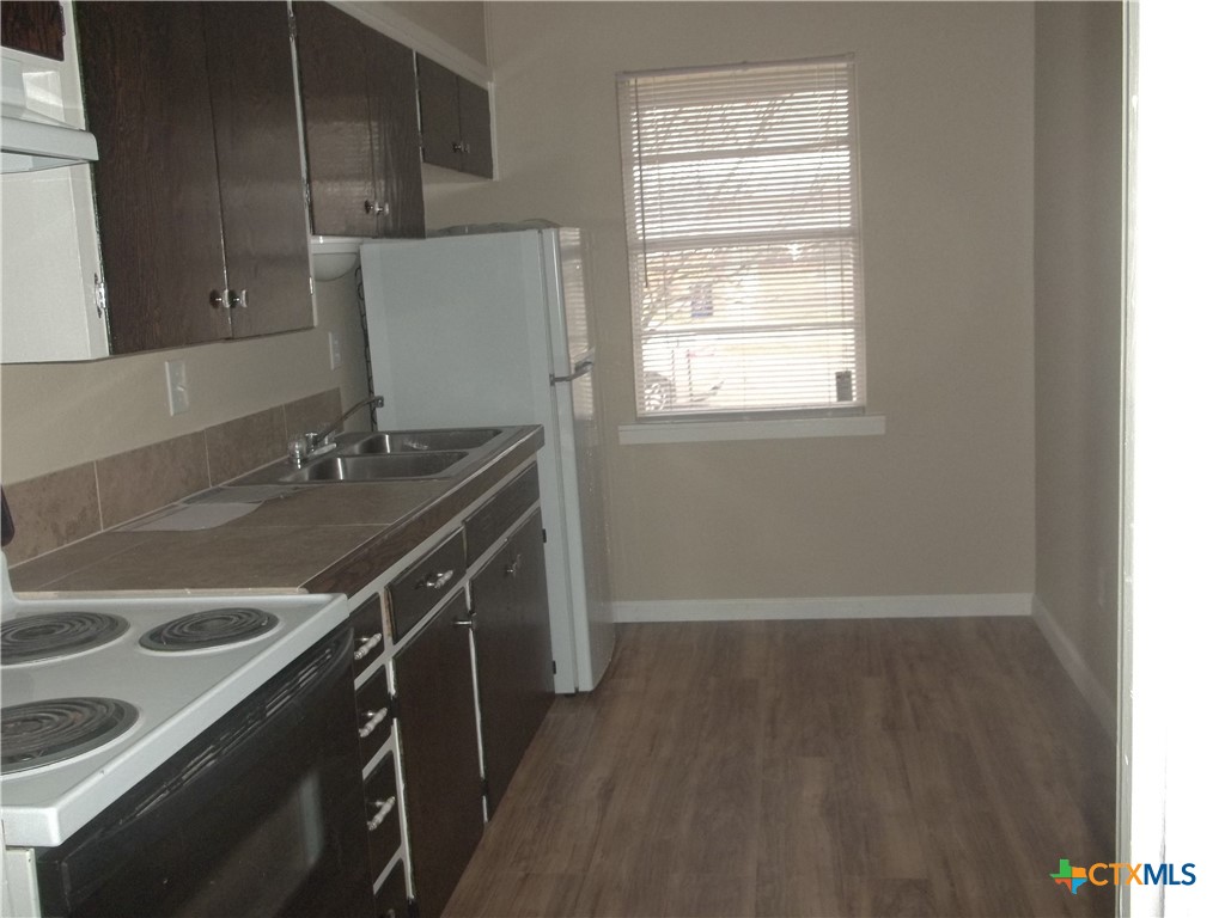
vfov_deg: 42.9
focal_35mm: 33
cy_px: 459
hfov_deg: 55.4
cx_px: 612
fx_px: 1168
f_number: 3.3
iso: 160
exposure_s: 1/30
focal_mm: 5.9
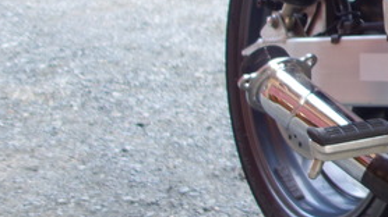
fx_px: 1110
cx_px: 643
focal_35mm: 108
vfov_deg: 11.0
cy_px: -33
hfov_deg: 17.1
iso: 125
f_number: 1.8
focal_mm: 10.4
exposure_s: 1/80
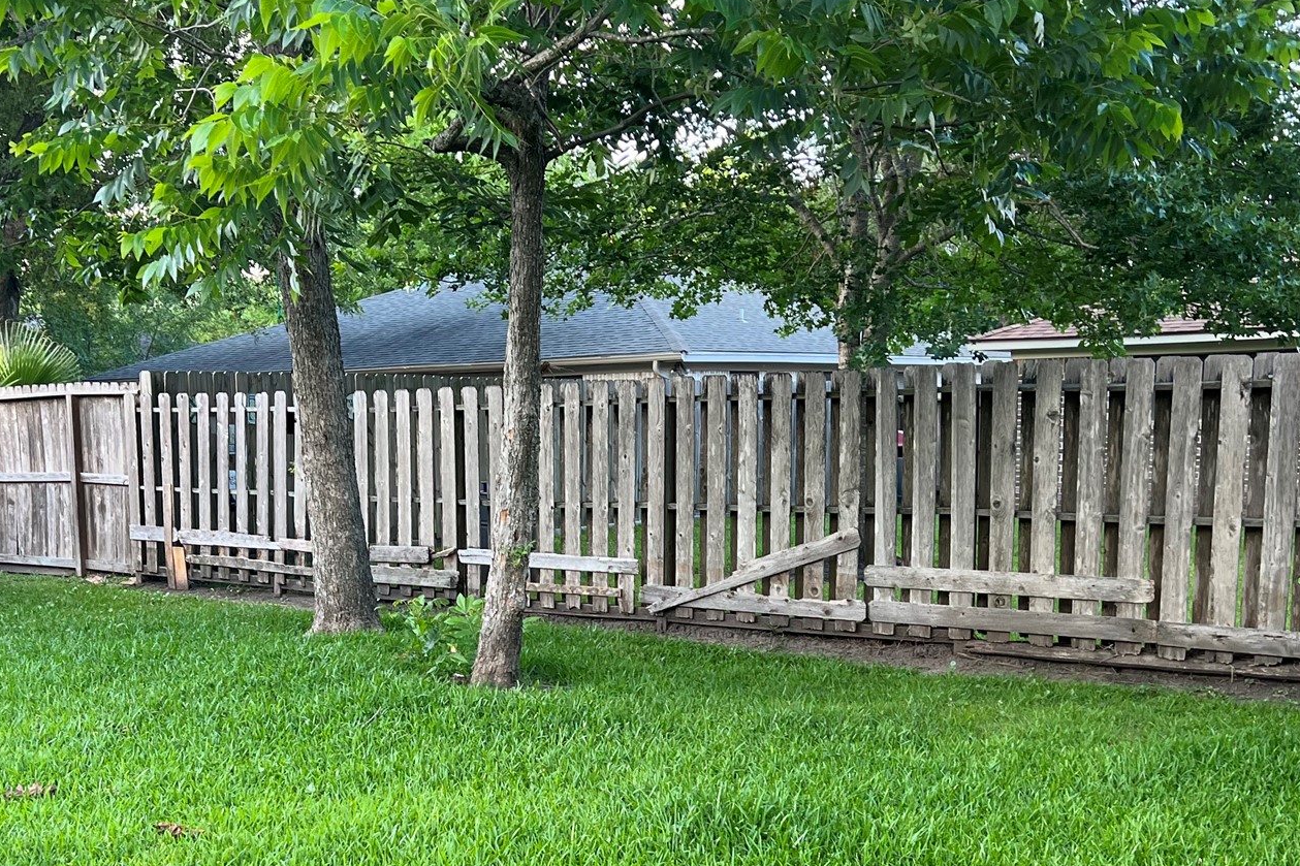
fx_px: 1589
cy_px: 670
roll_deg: +1.8
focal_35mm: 44
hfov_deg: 44.3
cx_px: 526
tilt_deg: -8.8
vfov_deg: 29.9
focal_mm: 5.7
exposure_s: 1/121
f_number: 1.5
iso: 80
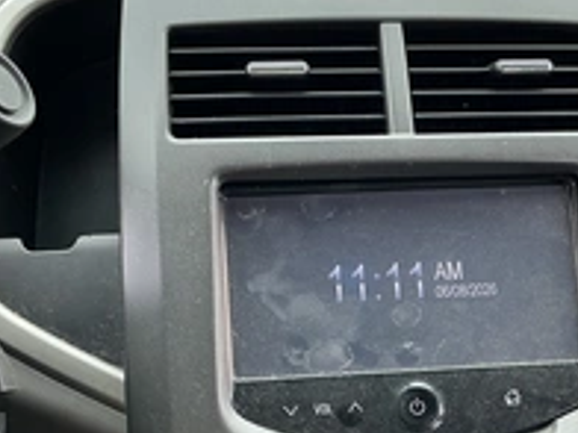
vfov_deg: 25.4
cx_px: 366
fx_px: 952
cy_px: 321
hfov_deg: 33.6
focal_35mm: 57
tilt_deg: -18.8
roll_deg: +2.1
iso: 16
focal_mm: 3
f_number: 1.8
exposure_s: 1/122
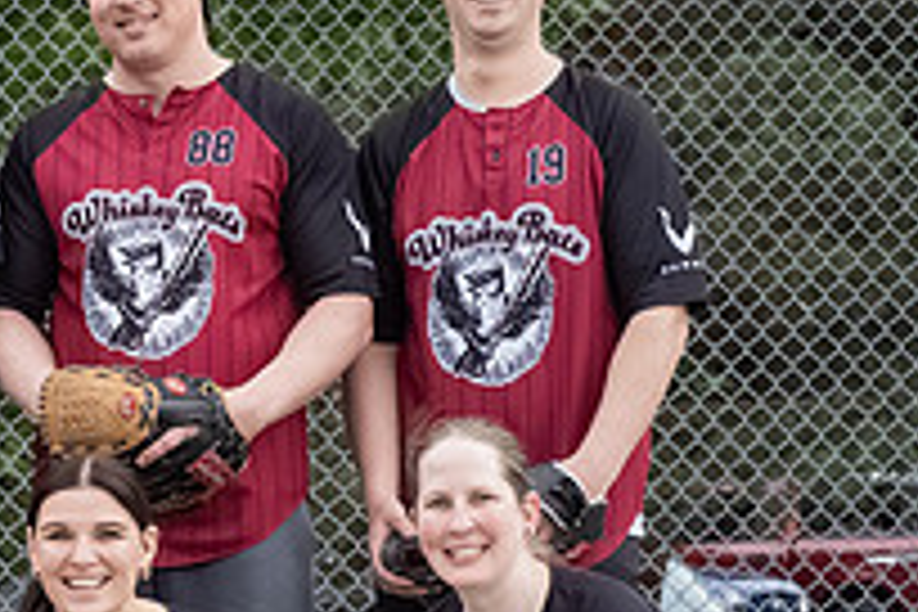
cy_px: 384
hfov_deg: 7.2
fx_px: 7241
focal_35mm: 284
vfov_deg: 4.8
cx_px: -374
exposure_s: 1/1600
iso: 6400
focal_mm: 48
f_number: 5.6
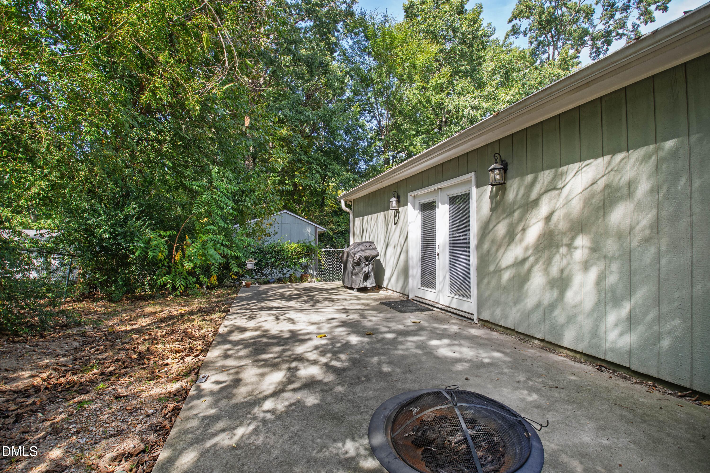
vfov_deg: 77.3
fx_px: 296
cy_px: 236
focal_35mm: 15
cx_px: 355
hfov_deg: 100.4
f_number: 8
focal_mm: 10
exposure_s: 1/30
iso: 100
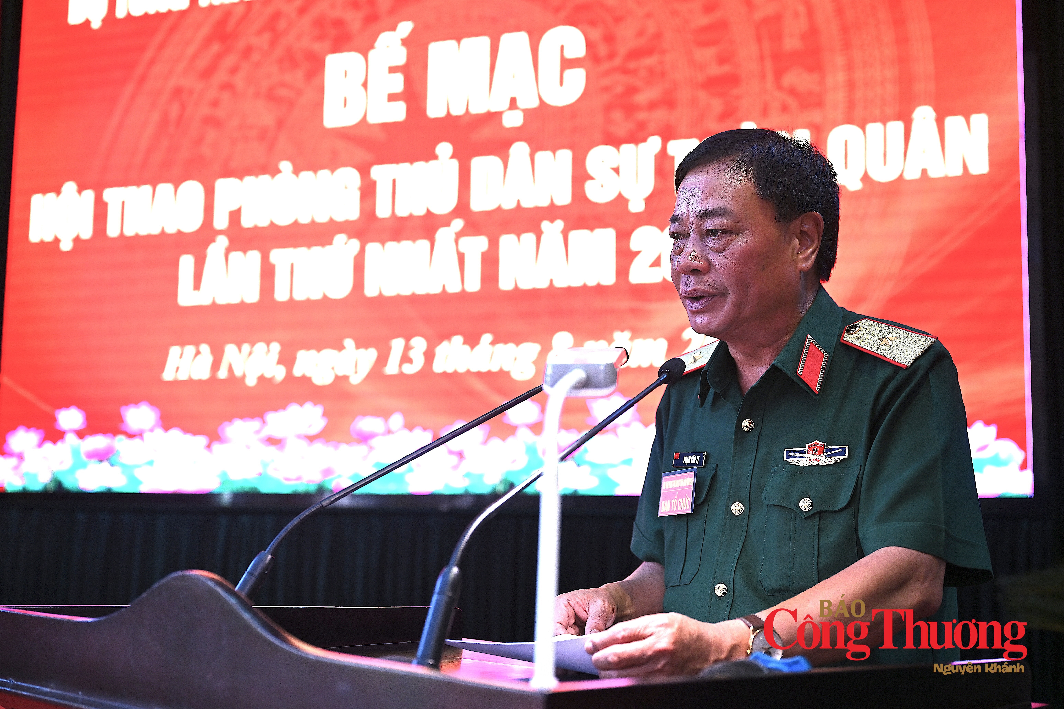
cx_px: 532
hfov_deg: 41.9
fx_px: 1389
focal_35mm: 47
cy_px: 354
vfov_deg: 28.6
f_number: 3.5
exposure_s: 1/125
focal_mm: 47
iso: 800
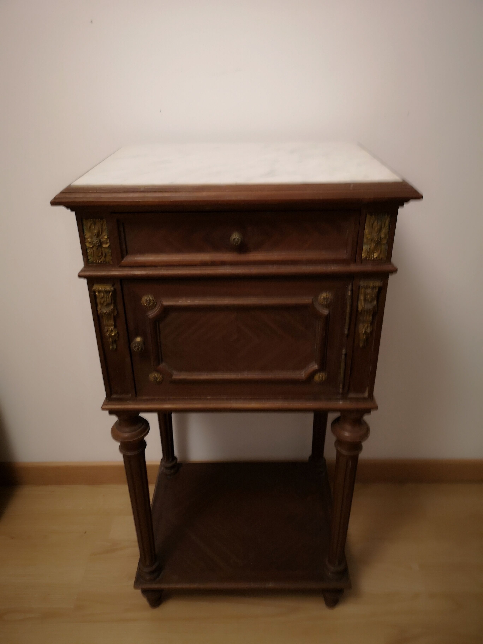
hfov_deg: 51.4
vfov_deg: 65.3
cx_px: 242
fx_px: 502
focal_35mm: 27
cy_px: 322
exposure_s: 1/25
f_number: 1.8
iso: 640
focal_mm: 3.95
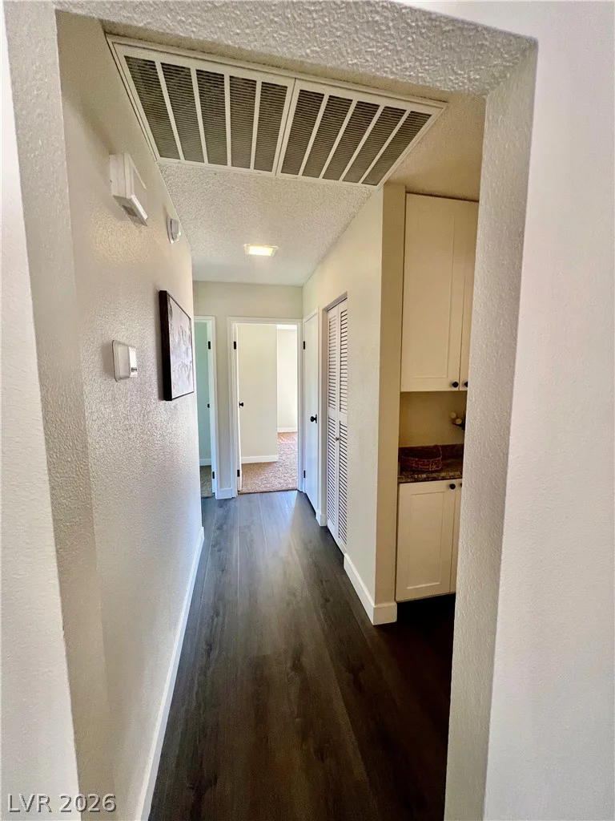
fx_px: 308
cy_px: 410
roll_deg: +1.1
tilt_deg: -7.3
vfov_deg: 106.2
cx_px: 308
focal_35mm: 13
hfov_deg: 89.9
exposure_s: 1/120
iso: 125
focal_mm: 1.57
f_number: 1.8
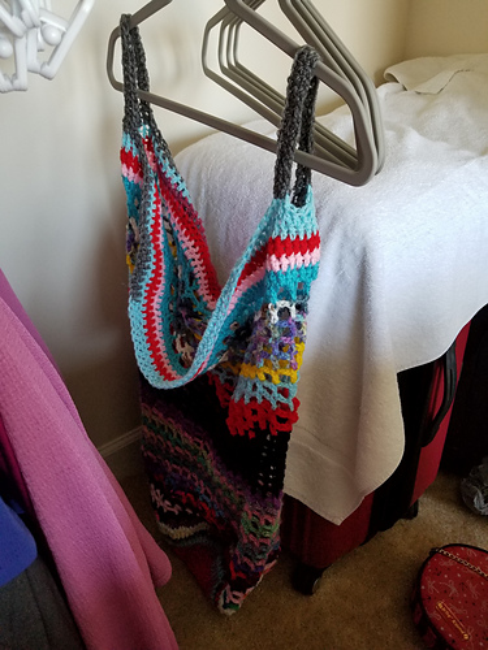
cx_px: 244
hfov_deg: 53.1
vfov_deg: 67.3
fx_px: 489
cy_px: 325
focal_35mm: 26
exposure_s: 1/60
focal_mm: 4.25
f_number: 1.7
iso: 200
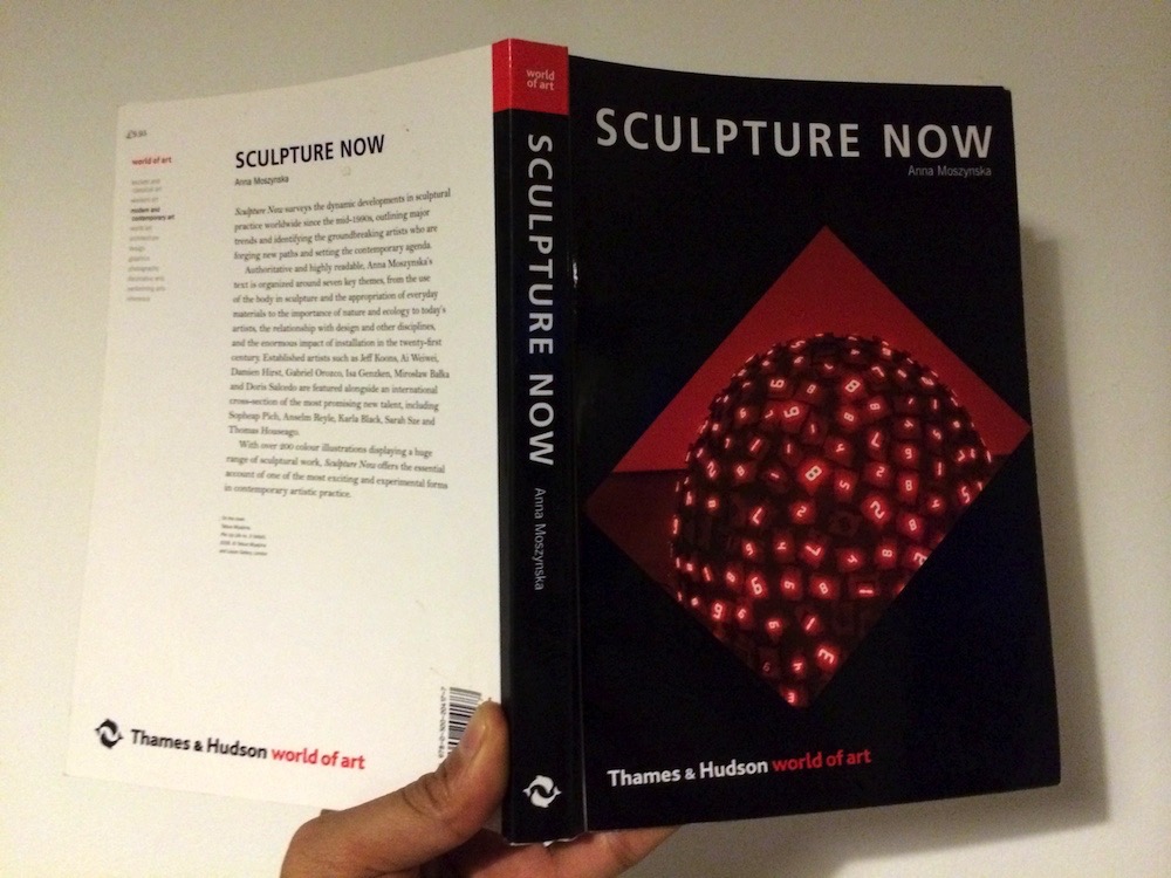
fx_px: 1015
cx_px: 586
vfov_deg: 46.8
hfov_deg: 60.0
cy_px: 439
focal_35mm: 30
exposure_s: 1/15
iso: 500
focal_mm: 4.12
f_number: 2.2
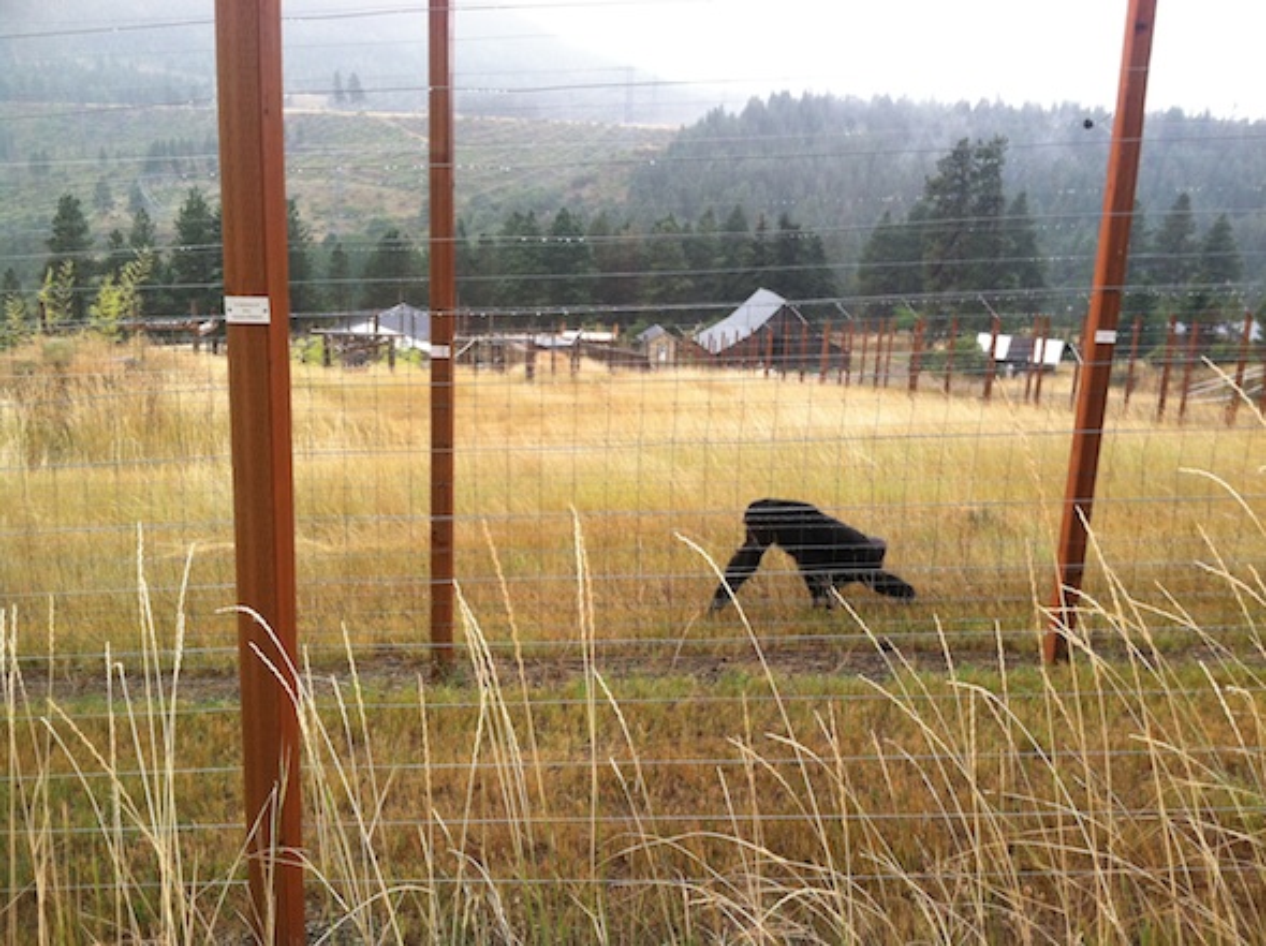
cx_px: 633
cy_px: 473
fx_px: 1278
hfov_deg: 52.7
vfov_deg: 40.6
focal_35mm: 35
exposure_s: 1/149
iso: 80
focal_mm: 3.85
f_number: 2.8
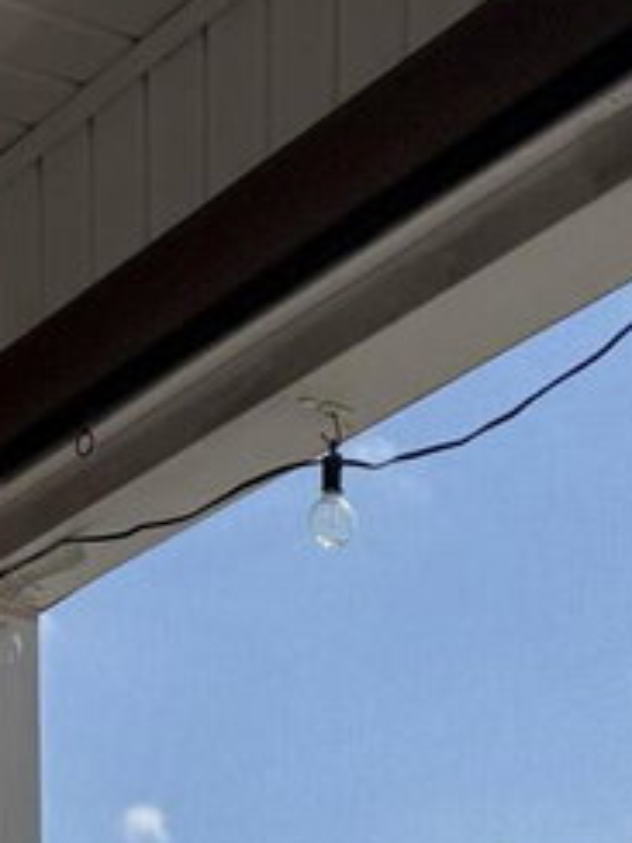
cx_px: 743
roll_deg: +0.3
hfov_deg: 12.3
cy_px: 1831
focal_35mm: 118
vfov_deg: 13.5
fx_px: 2873
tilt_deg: -4.5
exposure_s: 1/5714
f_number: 1.78
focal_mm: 6.76
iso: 80
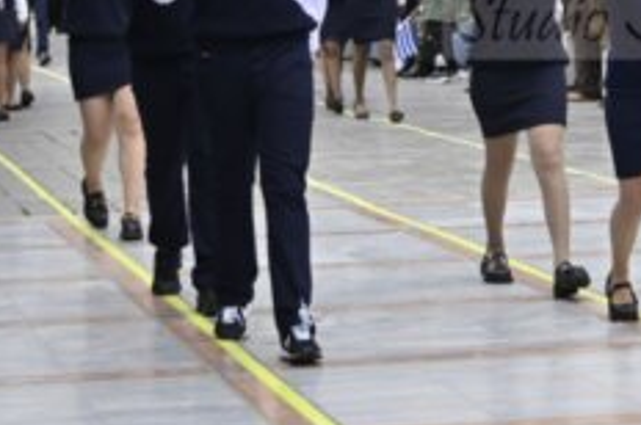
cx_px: 674
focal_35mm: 171
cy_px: -116
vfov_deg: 7.9
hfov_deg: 11.9
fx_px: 3040
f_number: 5.6
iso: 1000
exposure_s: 1/3200
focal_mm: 44
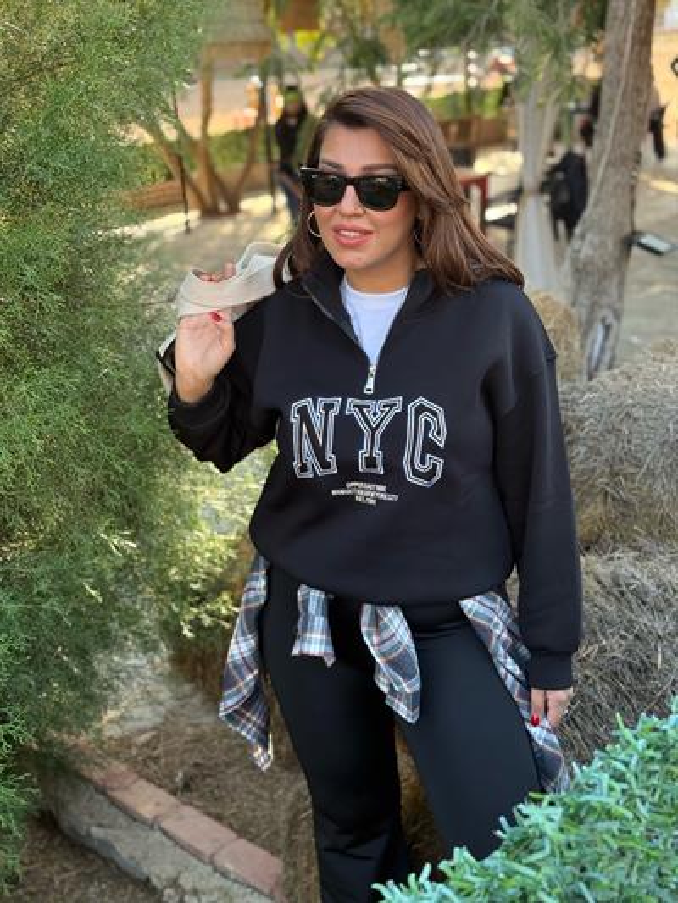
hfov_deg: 30.3
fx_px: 1253
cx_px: 339
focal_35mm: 48
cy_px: 452
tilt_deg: -19.7
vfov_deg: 39.6
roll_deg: +2.9
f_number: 1.78
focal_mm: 6.76
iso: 80
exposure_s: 1/278
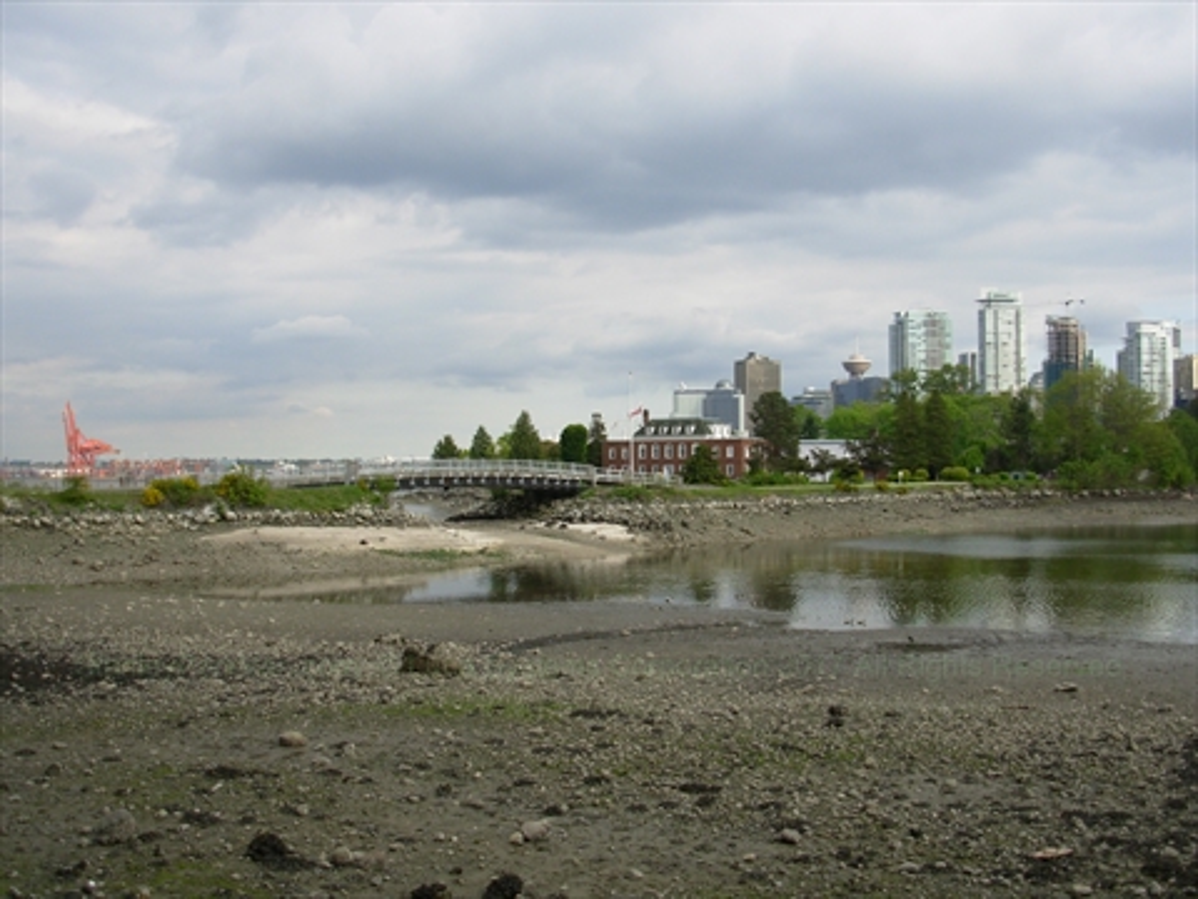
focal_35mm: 38
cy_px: 450
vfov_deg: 37.7
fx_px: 1315
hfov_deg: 49.0
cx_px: 599
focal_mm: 6.3
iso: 50
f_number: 2.9
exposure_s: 1/627
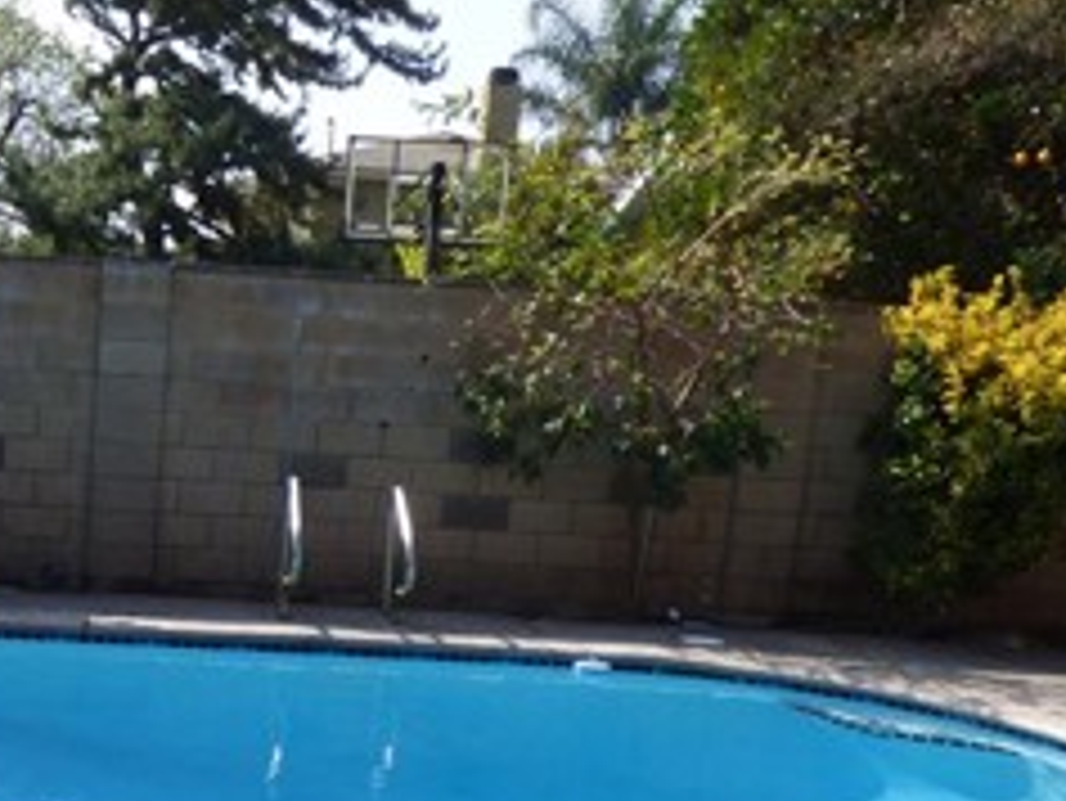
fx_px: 1664
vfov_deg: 26.2
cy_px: 716
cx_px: 148
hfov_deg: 34.0
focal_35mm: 54
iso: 100
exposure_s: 1/1300
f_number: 2.8
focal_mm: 3.58
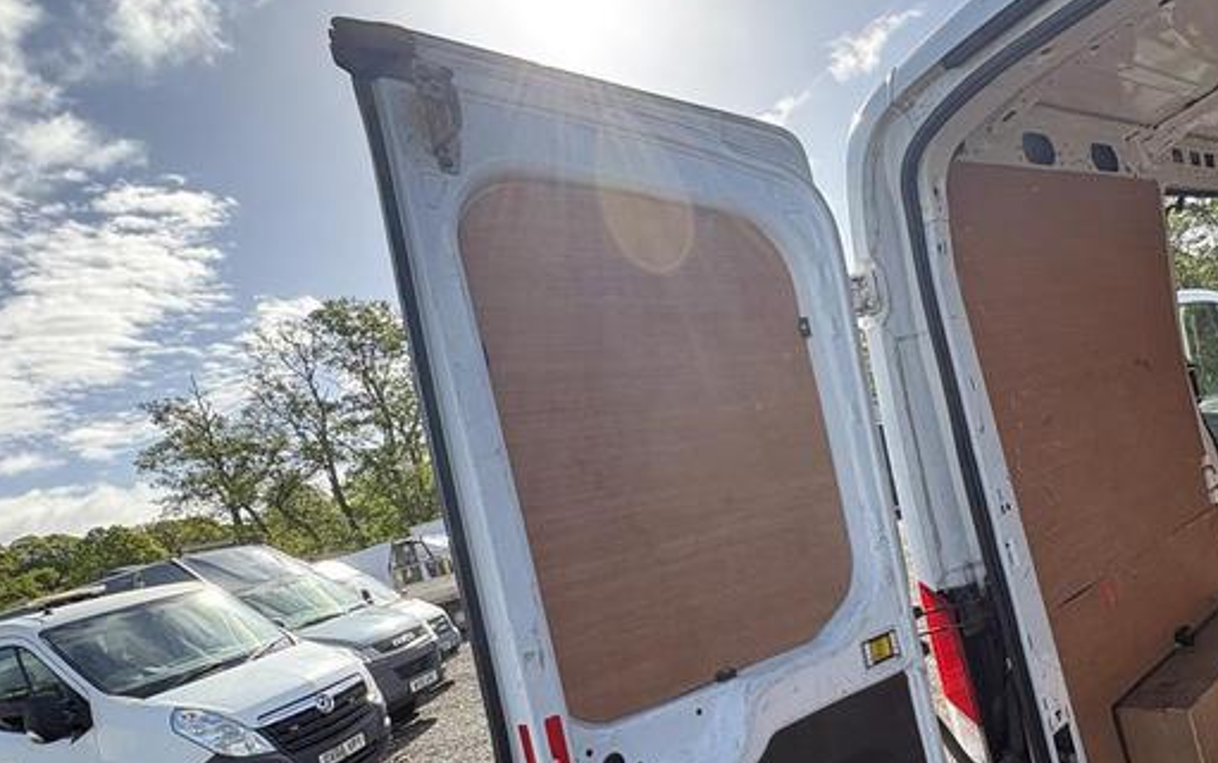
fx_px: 864
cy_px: 505
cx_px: 756
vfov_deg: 46.9
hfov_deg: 69.4
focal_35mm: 26
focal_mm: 2.22
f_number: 2.2
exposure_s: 1/610
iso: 40
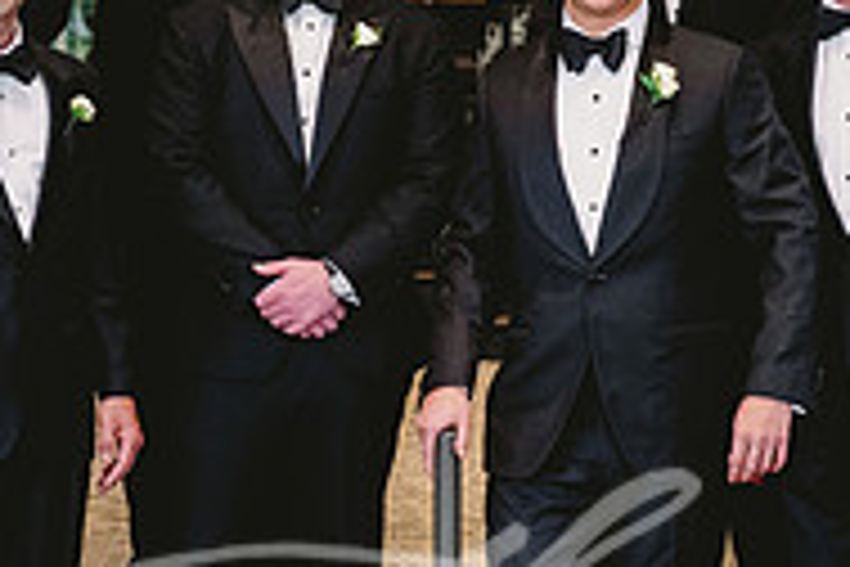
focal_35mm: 139
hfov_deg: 14.8
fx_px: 3282
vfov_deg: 9.9
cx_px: 481
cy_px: 187
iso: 1600
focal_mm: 44
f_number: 5
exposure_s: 1/100
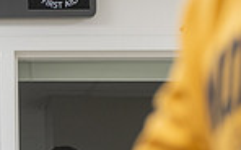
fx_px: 1626
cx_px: -91
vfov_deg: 5.3
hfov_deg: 8.3
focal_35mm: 248
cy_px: 131
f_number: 2.8
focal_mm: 62
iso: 800
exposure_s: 1/200
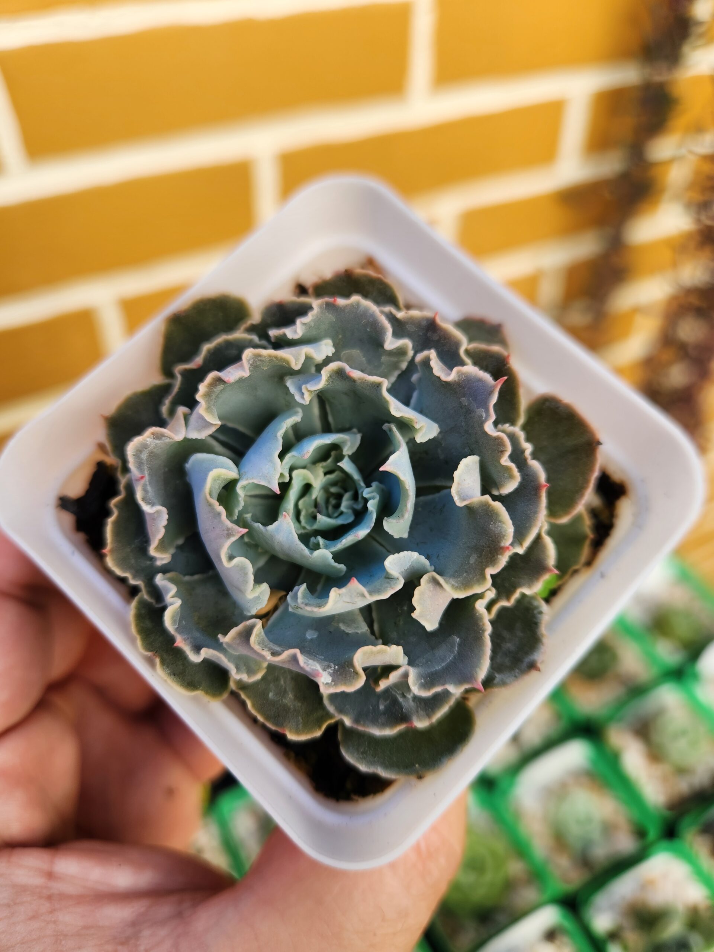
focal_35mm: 23
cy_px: 476
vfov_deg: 73.9
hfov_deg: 58.9
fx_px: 633
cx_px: 357
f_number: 1.8
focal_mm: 5.4
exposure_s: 1/180
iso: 25
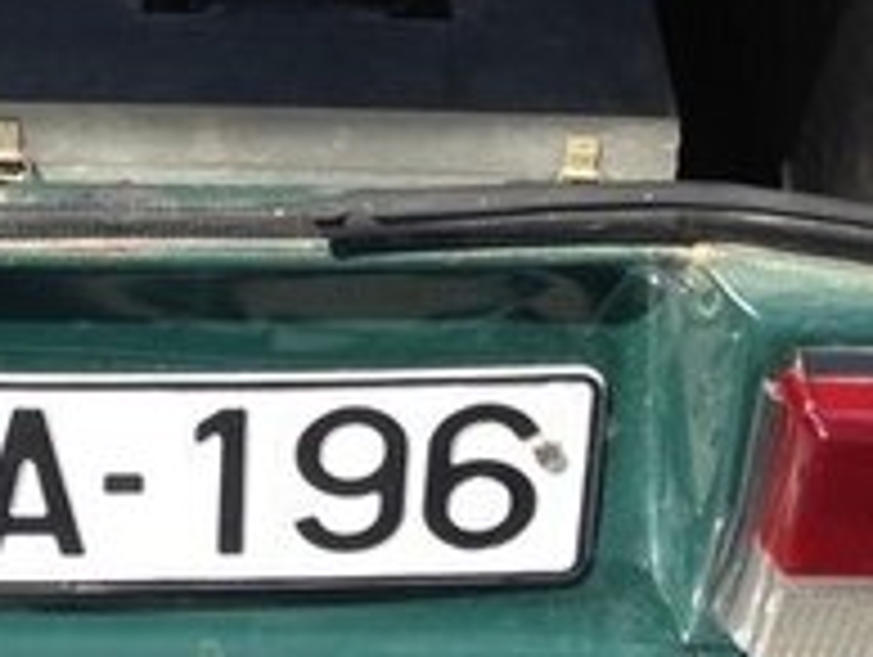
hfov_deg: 17.1
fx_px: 2828
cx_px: -54
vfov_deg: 12.6
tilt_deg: -28.8
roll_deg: +0.2
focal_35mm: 112
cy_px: -317
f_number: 2.4
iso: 50
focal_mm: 4.12
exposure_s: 1/695
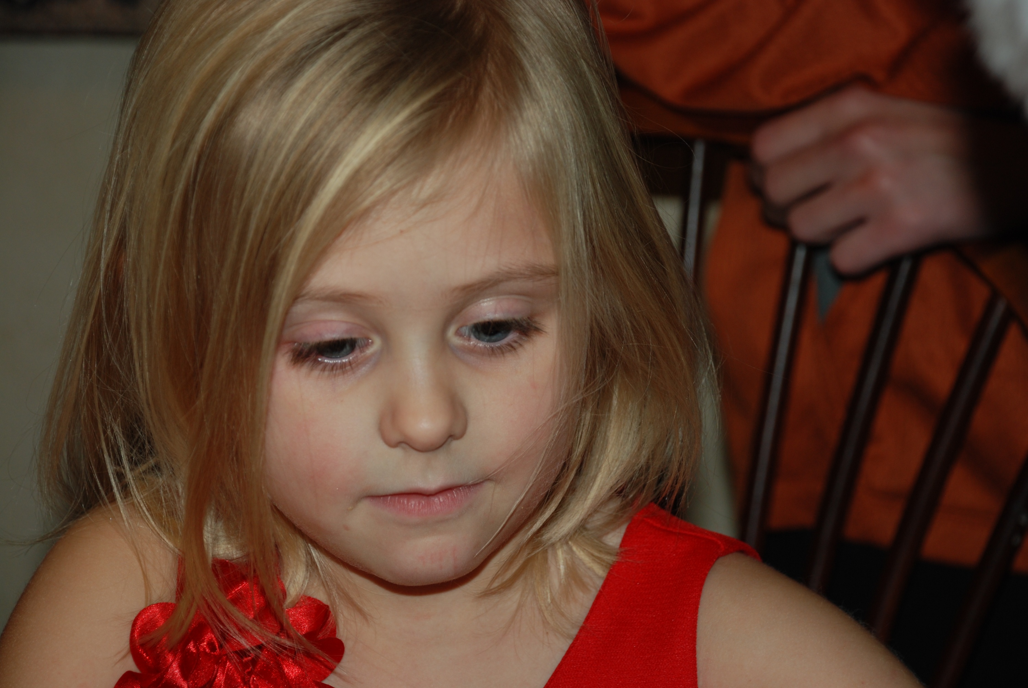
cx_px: 514
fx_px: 3216
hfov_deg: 18.2
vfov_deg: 12.2
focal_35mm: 112
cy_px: 344
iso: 200
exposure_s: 1/60
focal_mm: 75
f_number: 5.6
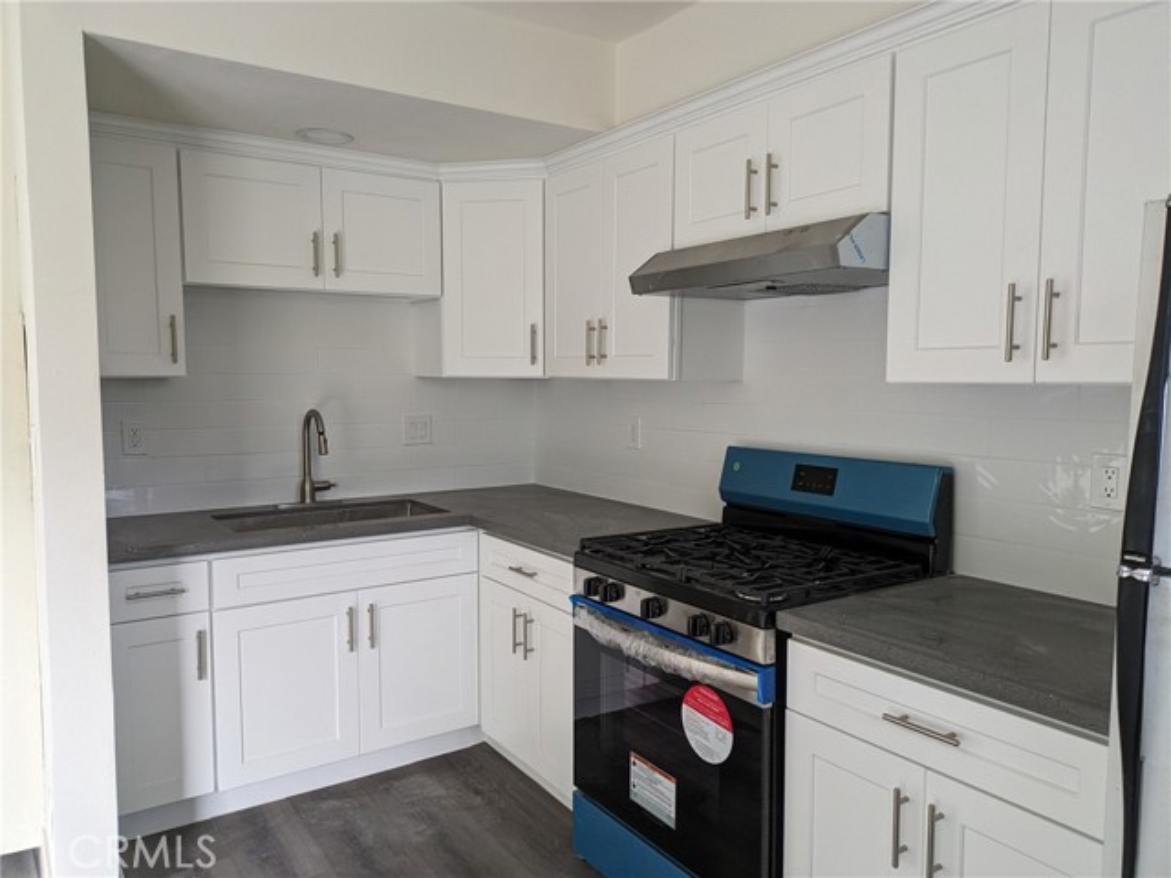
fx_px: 846
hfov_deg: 69.4
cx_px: 586
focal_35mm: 25
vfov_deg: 54.9
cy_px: 439
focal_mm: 5.43
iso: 151
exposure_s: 1/24
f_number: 1.89
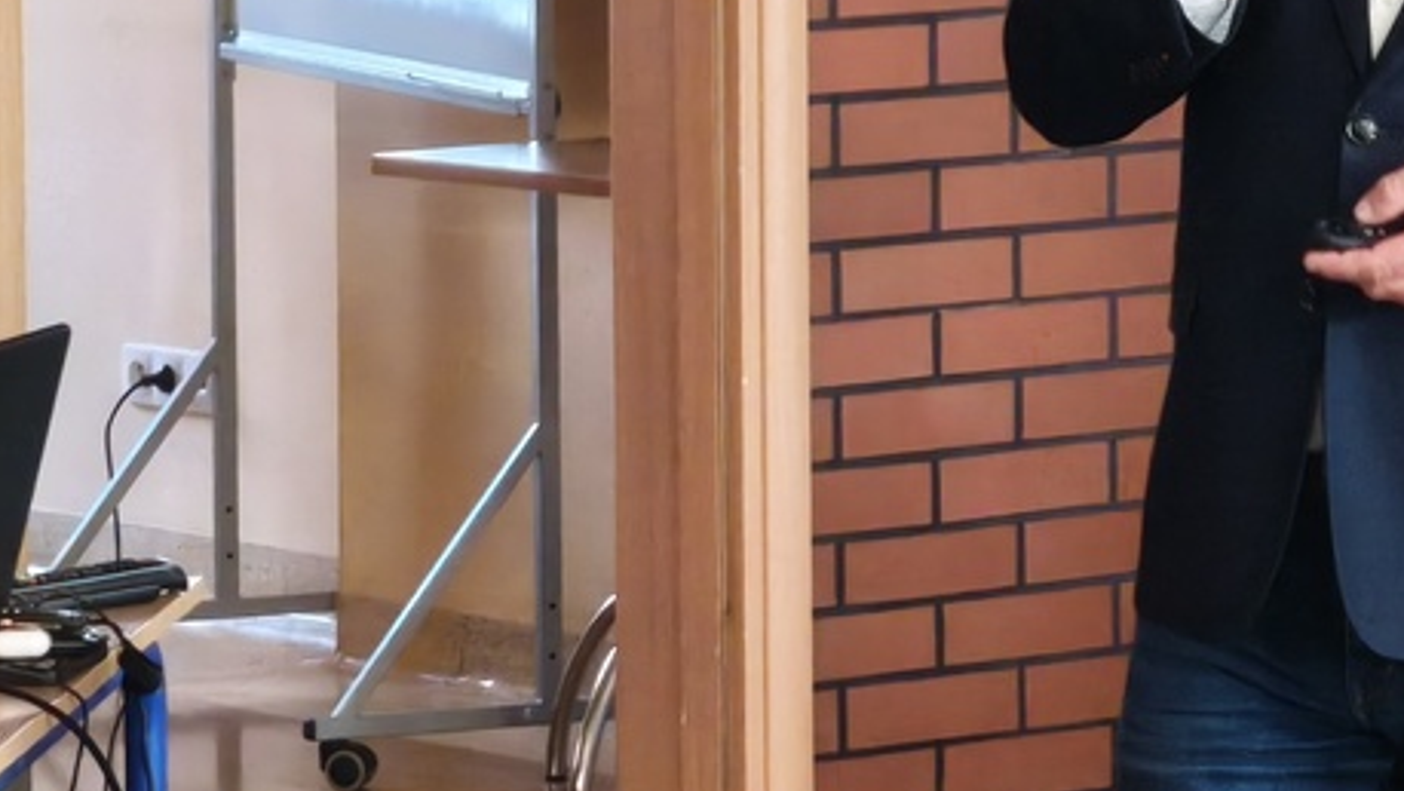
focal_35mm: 291
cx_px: 1291
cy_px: 48
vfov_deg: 4.2
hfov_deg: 7.4
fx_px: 10837
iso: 1250
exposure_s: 1/48
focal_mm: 8.8
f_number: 2
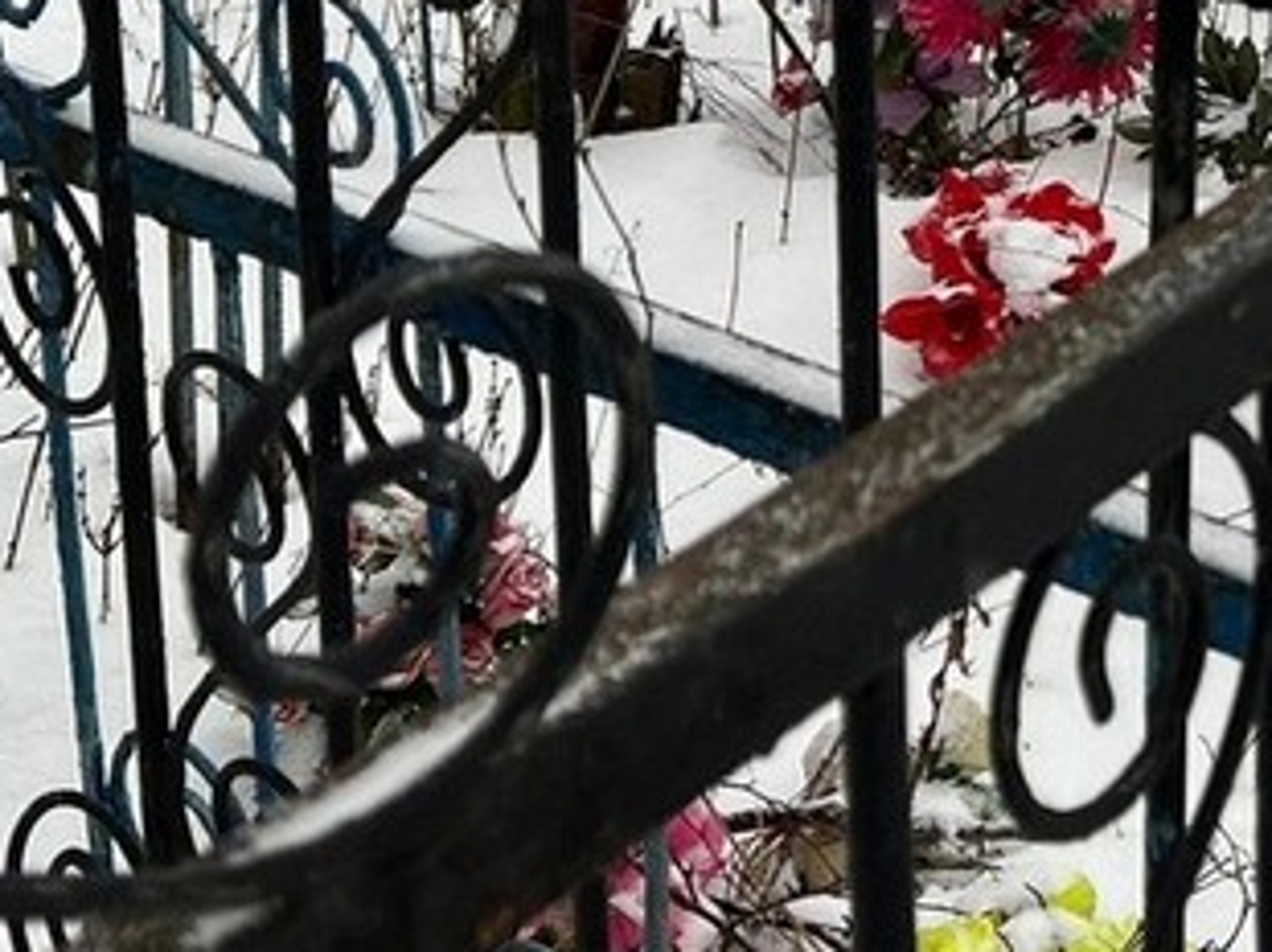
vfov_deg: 15.8
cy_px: -451
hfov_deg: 21.6
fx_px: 3158
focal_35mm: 86
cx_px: 1383
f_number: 1.5
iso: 50
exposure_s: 1/323
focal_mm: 5.7
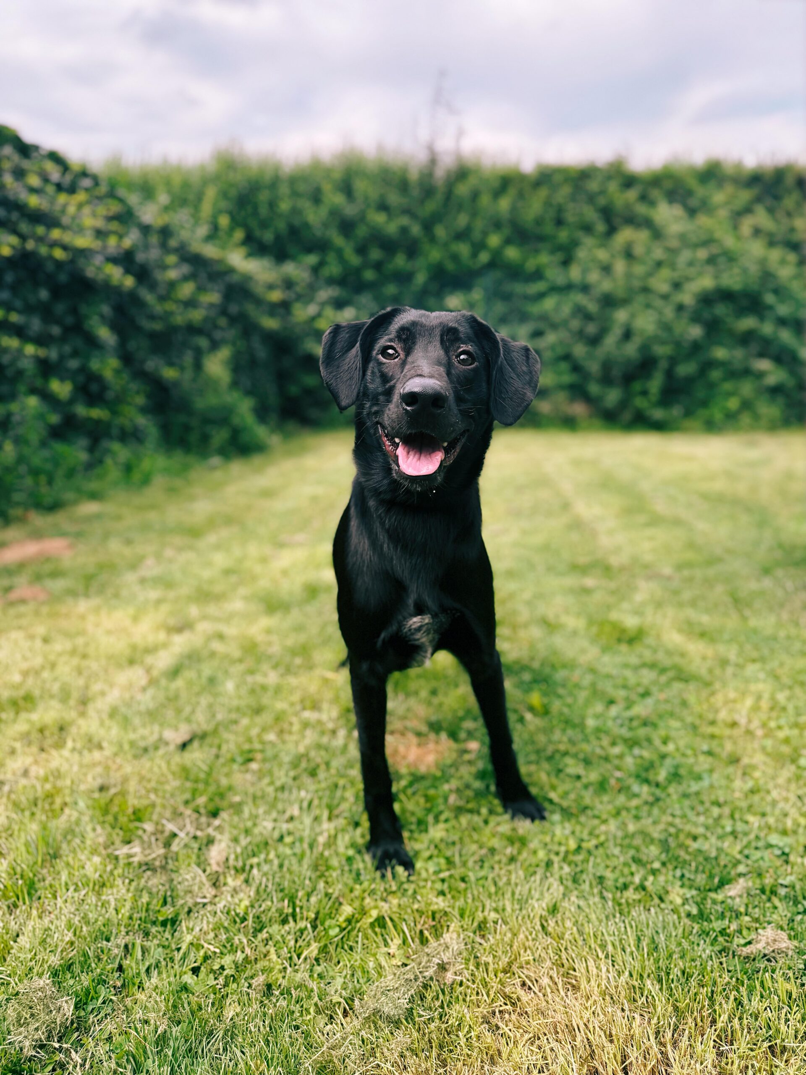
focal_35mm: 24
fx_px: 745
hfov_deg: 56.8
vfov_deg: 71.6
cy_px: 538
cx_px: 403
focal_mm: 6.76
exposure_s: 1/1366
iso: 80
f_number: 1.78
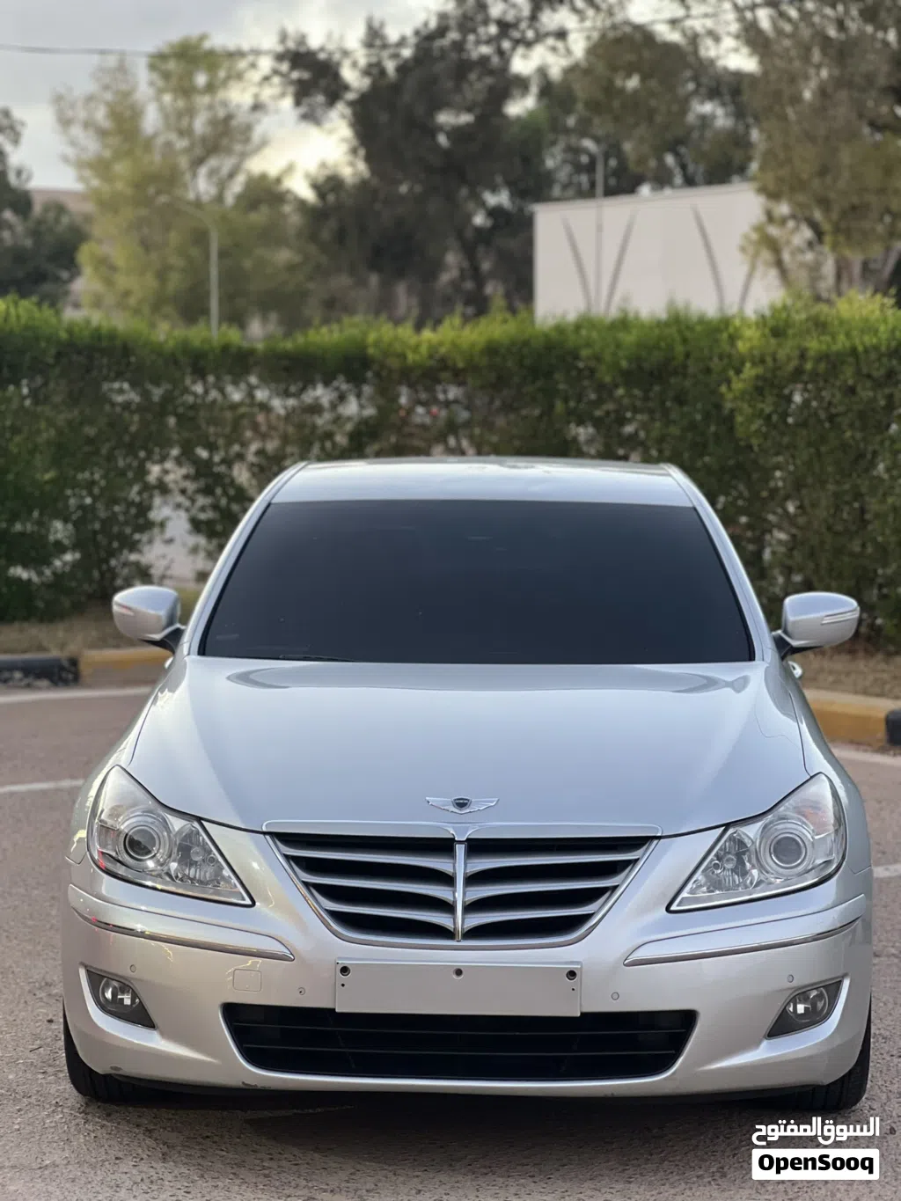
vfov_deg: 25.3
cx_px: 450
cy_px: 600
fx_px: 2672
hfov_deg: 19.1
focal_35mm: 77
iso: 200
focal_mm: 9
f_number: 2.8
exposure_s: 1/33
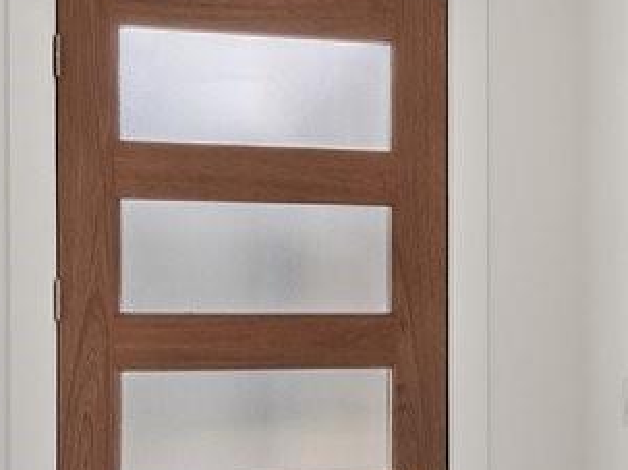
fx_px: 1886
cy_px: 386
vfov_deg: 14.1
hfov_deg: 14.8
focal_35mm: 104
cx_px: 1329
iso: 250
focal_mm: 16
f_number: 10
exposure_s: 1.6
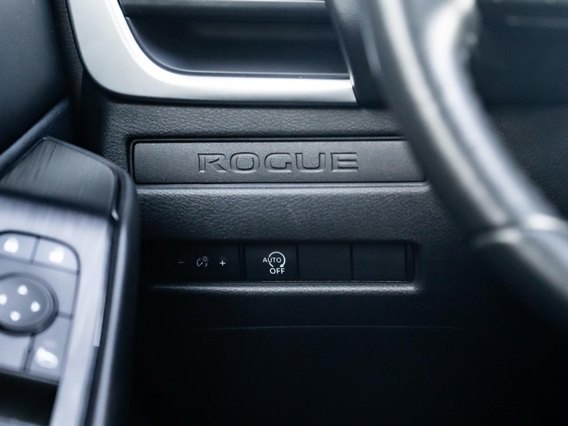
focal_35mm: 112
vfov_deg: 13.3
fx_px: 1831
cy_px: 266
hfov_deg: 17.6
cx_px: 286
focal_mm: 70
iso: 5000
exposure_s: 1/60
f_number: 4
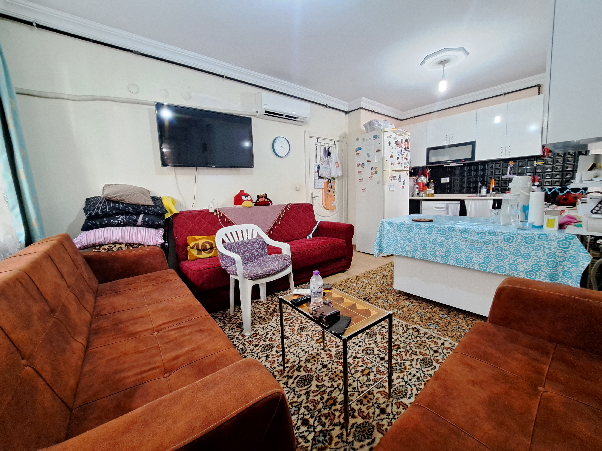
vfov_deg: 89.9
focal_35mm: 13
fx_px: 226
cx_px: 301
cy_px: 226
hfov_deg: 106.2
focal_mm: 1.74
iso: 400
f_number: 2.2
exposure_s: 1/25
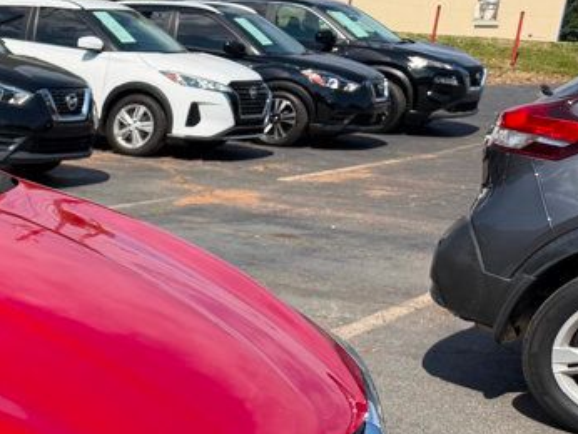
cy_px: 421
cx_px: -269
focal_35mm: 71
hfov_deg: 22.8
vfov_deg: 20.2
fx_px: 1186
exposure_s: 1/3584
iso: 80
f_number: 1.78
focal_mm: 6.76
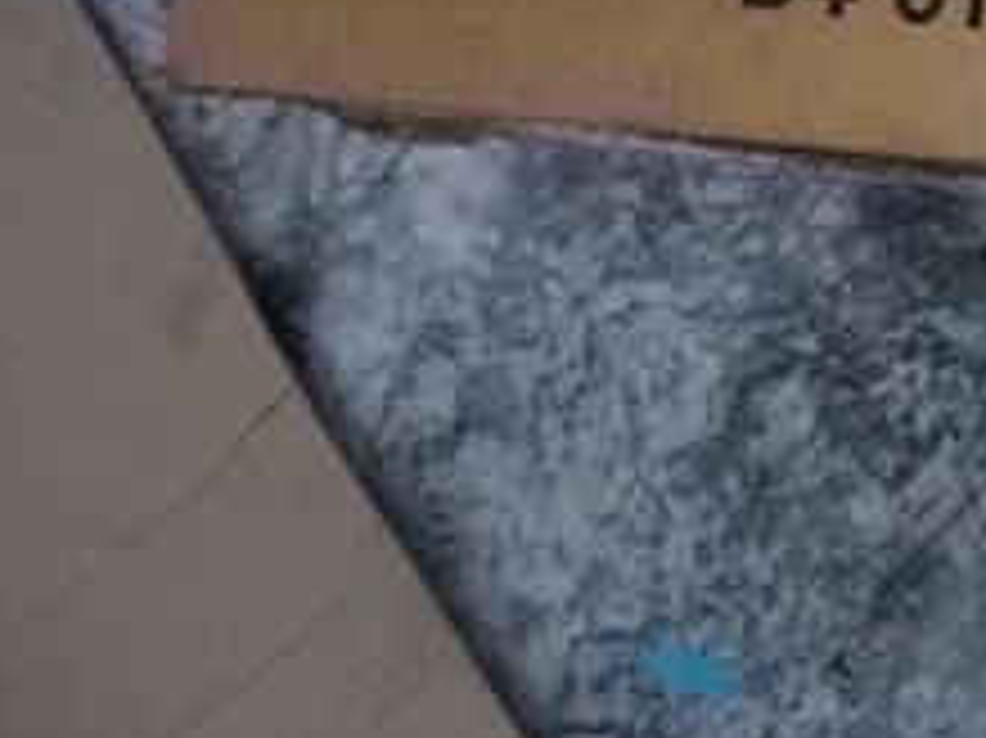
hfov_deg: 22.5
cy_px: -243
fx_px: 2078
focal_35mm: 73
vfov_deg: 18.6
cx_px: 1427
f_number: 3.9
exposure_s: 1/60
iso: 400
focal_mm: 4.5
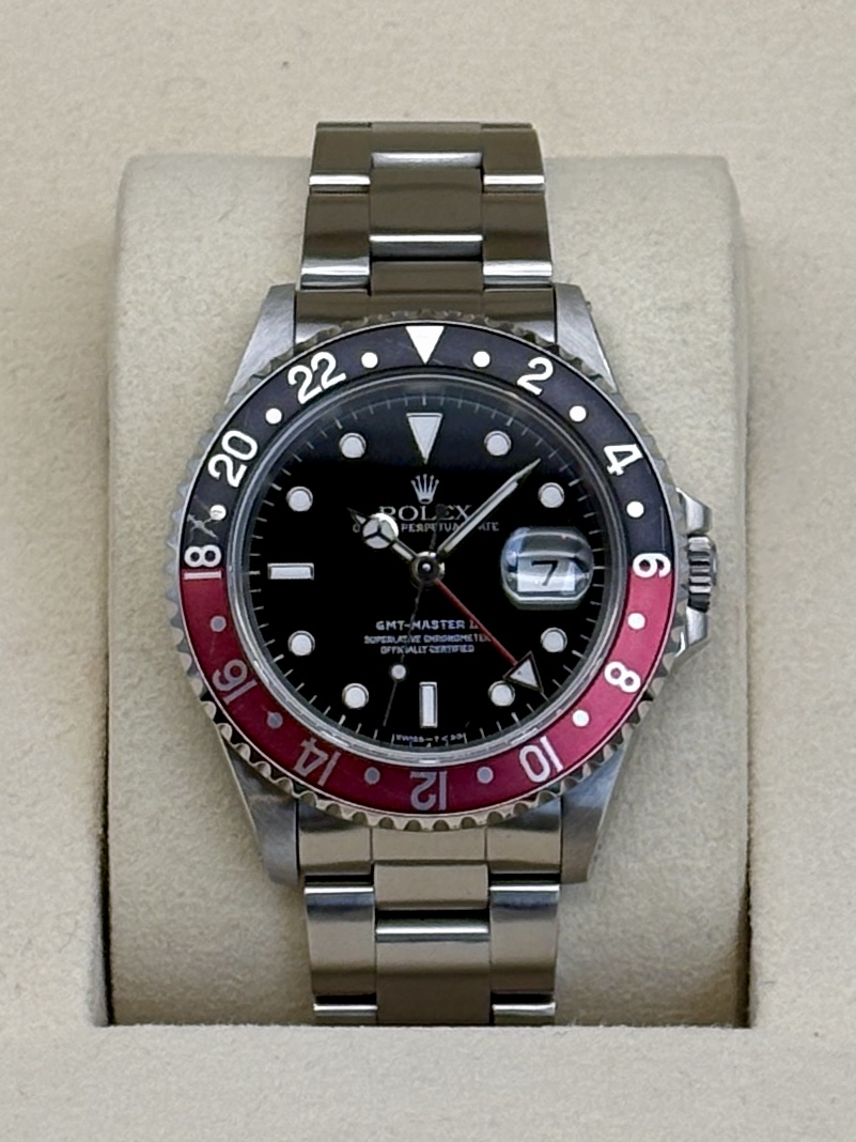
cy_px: 571
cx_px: 428
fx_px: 1715
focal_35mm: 52
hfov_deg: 28.0
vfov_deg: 36.8
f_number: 1.6
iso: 40
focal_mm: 5.96
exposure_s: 1/873
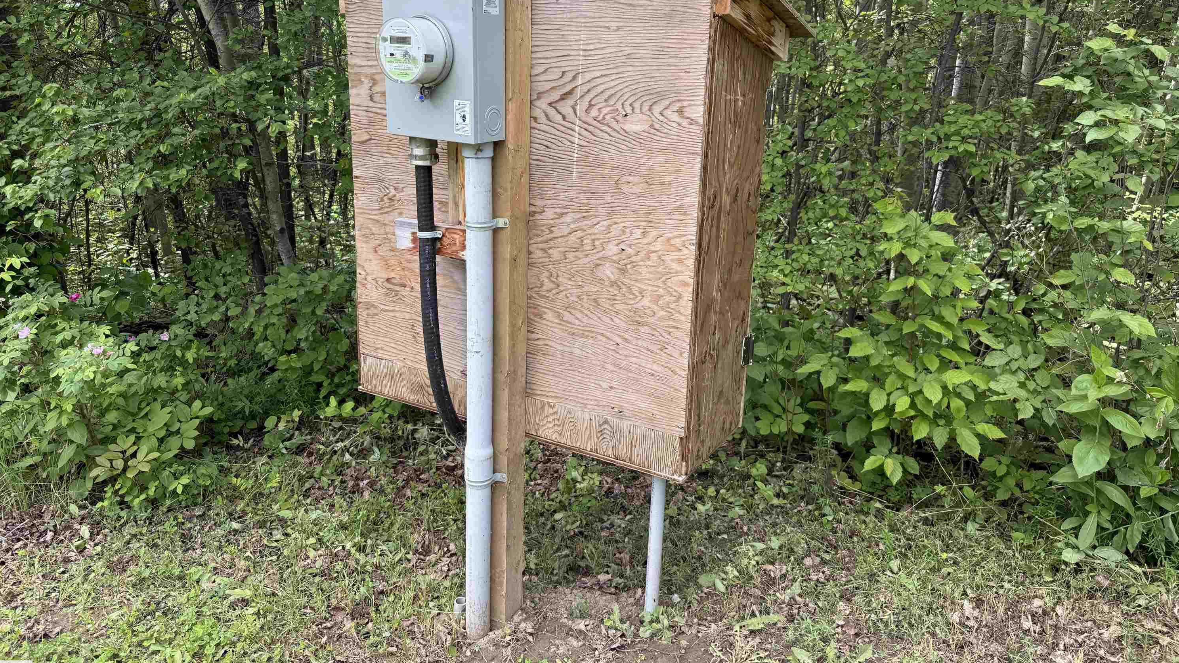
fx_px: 844
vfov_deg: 42.6
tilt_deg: -12.0
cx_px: 602
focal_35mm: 27
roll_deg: -1.2
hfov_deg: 69.9
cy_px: 258
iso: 80
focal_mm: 6.76
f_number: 1.78
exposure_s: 1/464
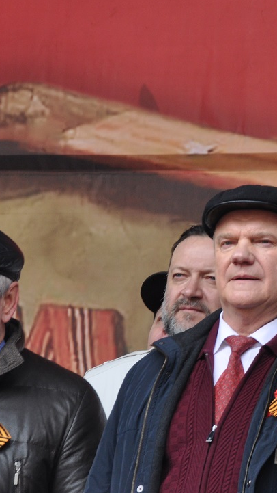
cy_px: 245
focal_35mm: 364
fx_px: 4749
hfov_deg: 3.3
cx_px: 331
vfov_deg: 5.9
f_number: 5.6
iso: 500
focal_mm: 130
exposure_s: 1/60
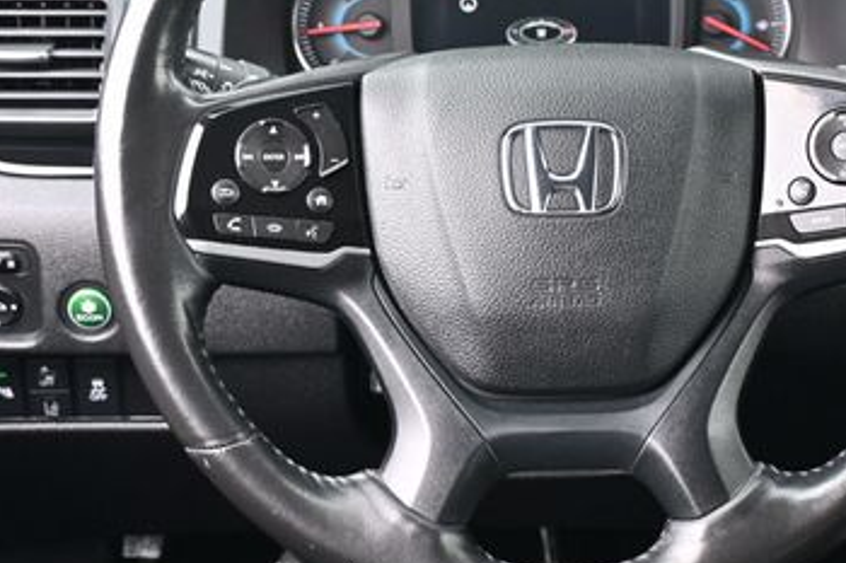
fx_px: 1772
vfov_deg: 18.0
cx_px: 556
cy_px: 184
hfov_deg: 26.7
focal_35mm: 75
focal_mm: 27.5
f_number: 4.5
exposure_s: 1/125
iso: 800
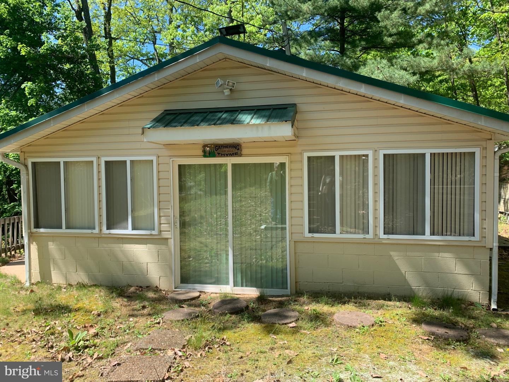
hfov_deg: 67.3
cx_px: 254
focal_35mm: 26
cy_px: 191
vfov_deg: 53.1
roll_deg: +0.6
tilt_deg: -2.9
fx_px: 382
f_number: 1.8
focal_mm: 4.25
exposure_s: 1/706
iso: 25
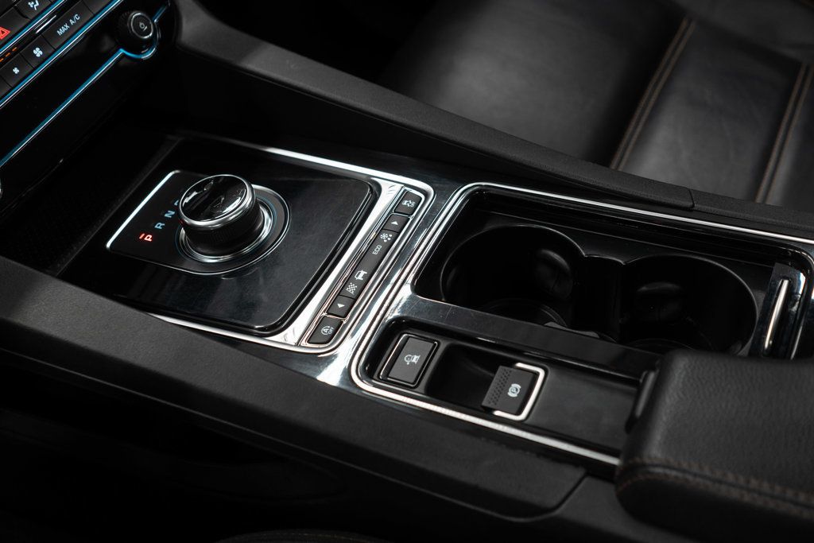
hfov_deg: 46.4
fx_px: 950
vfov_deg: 31.9
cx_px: 407
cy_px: 272
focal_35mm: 42
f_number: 3.2
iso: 400
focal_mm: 28
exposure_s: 1/40
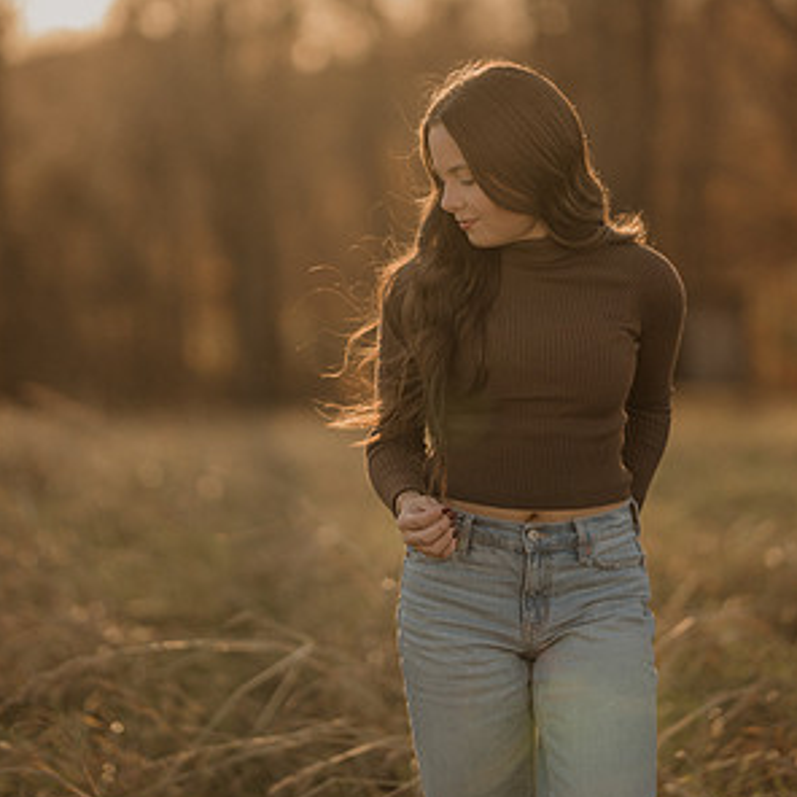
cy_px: 234
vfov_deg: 15.8
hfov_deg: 15.8
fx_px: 2865
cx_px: 398
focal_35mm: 110
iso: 200
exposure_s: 1/1600
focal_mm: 85
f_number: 1.4
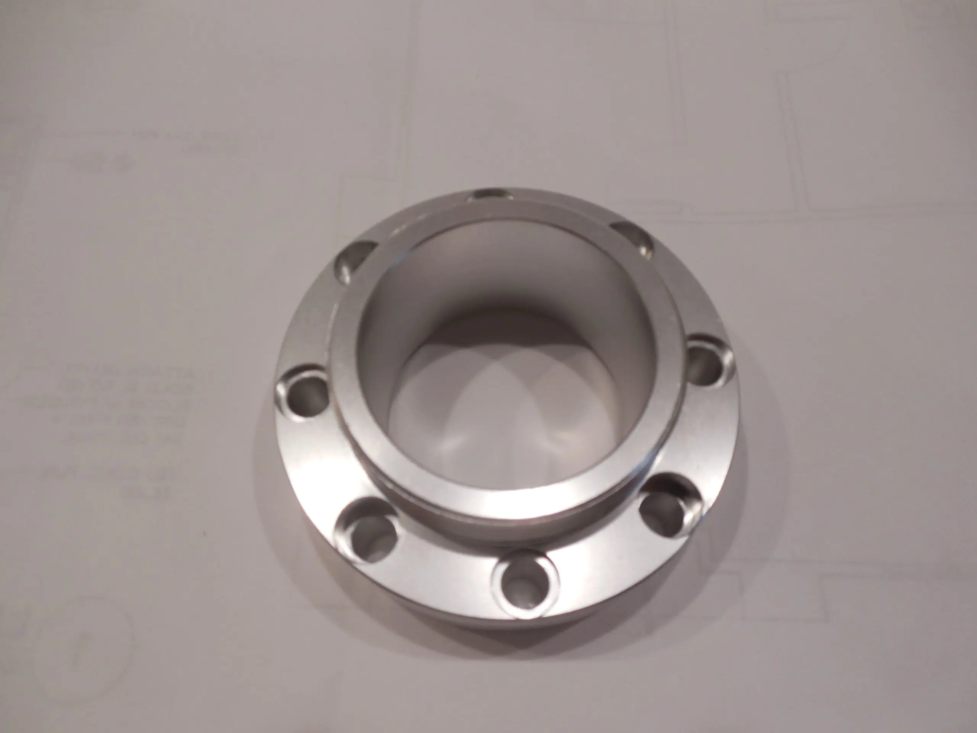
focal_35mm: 25
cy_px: 366
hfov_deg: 69.4
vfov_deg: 54.9
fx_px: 706
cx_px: 488
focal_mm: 4.5
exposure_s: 1/40
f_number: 3.3
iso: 125
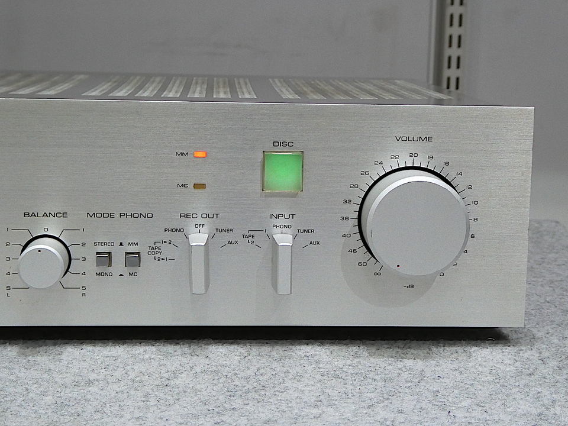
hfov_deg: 27.8
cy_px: 213
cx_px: 284
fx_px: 1149
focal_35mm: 70
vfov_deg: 21.0
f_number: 5
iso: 1000
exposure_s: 1/80
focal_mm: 12.5
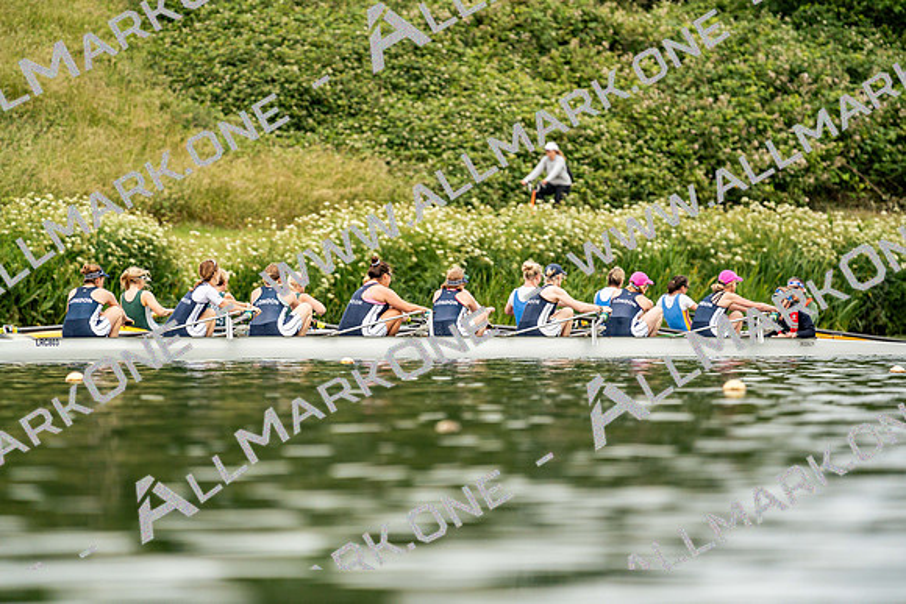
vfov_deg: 2.3
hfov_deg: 3.4
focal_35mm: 600
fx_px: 15103
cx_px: 453
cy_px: 302
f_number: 6.3
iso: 400
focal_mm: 600
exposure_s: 1/2000
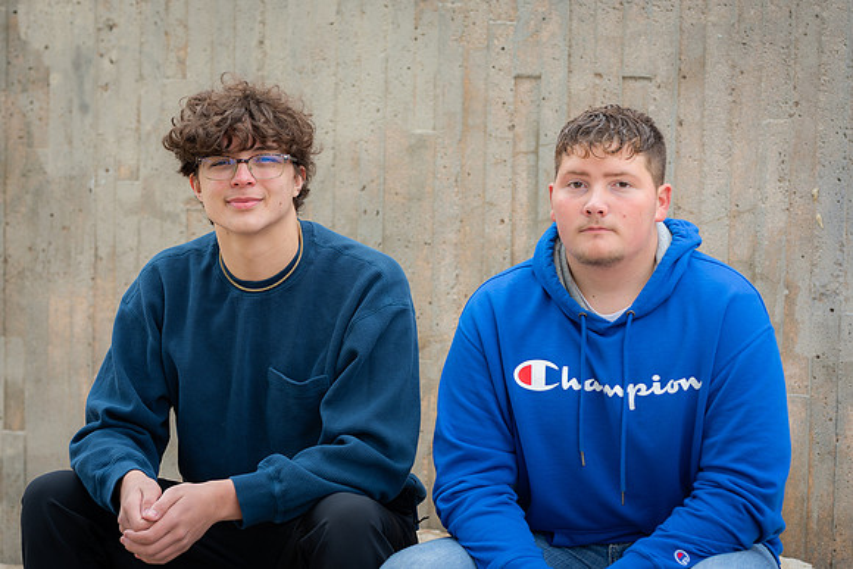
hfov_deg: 20.8
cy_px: 240
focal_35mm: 98
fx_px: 2328
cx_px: 394
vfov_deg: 13.9
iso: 80
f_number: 3.5
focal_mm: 85
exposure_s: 1/125
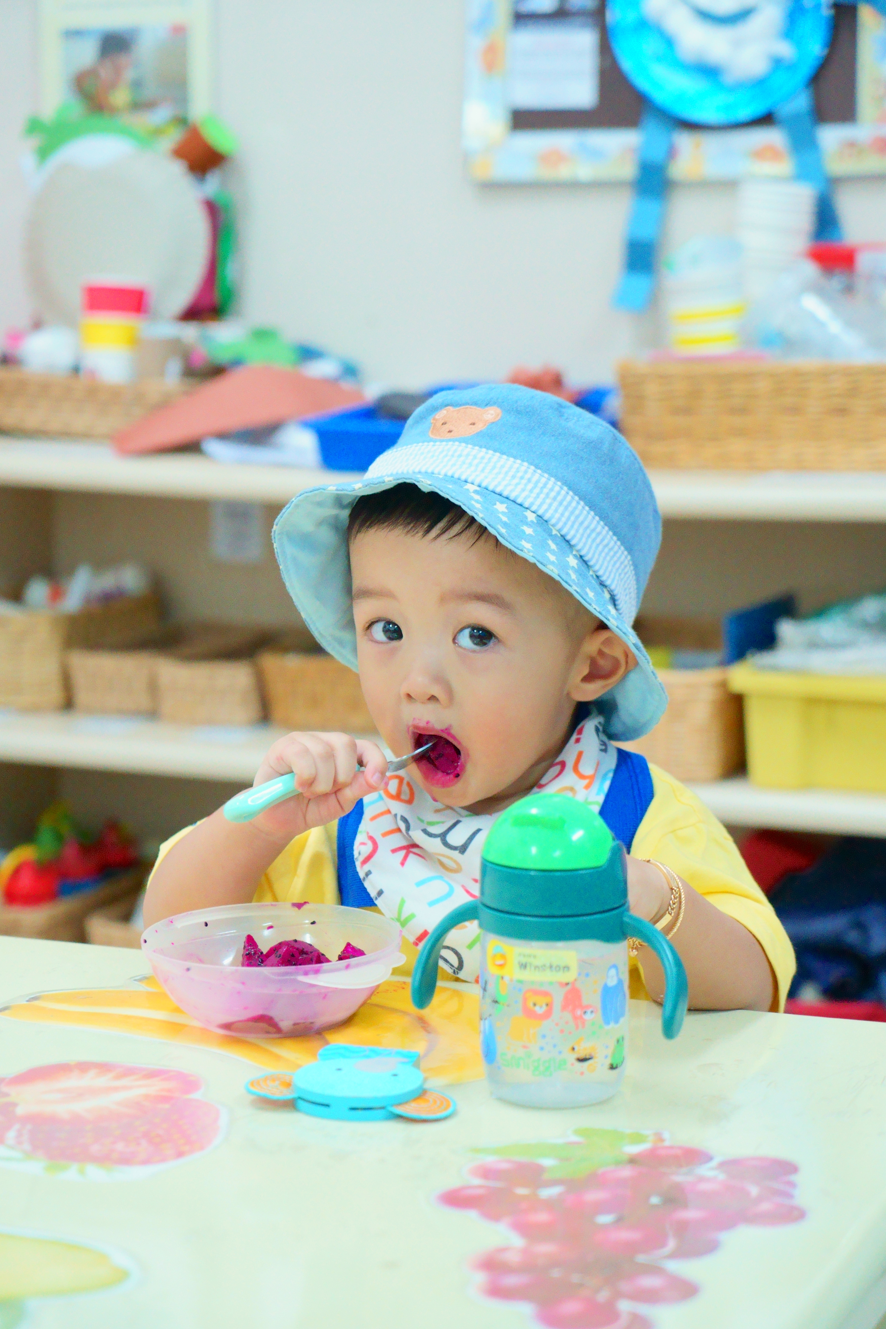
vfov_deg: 27.3
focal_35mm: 74
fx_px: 2732
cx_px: 451
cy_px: 675
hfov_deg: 18.4
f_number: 4
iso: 3200
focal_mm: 70
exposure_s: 1/200
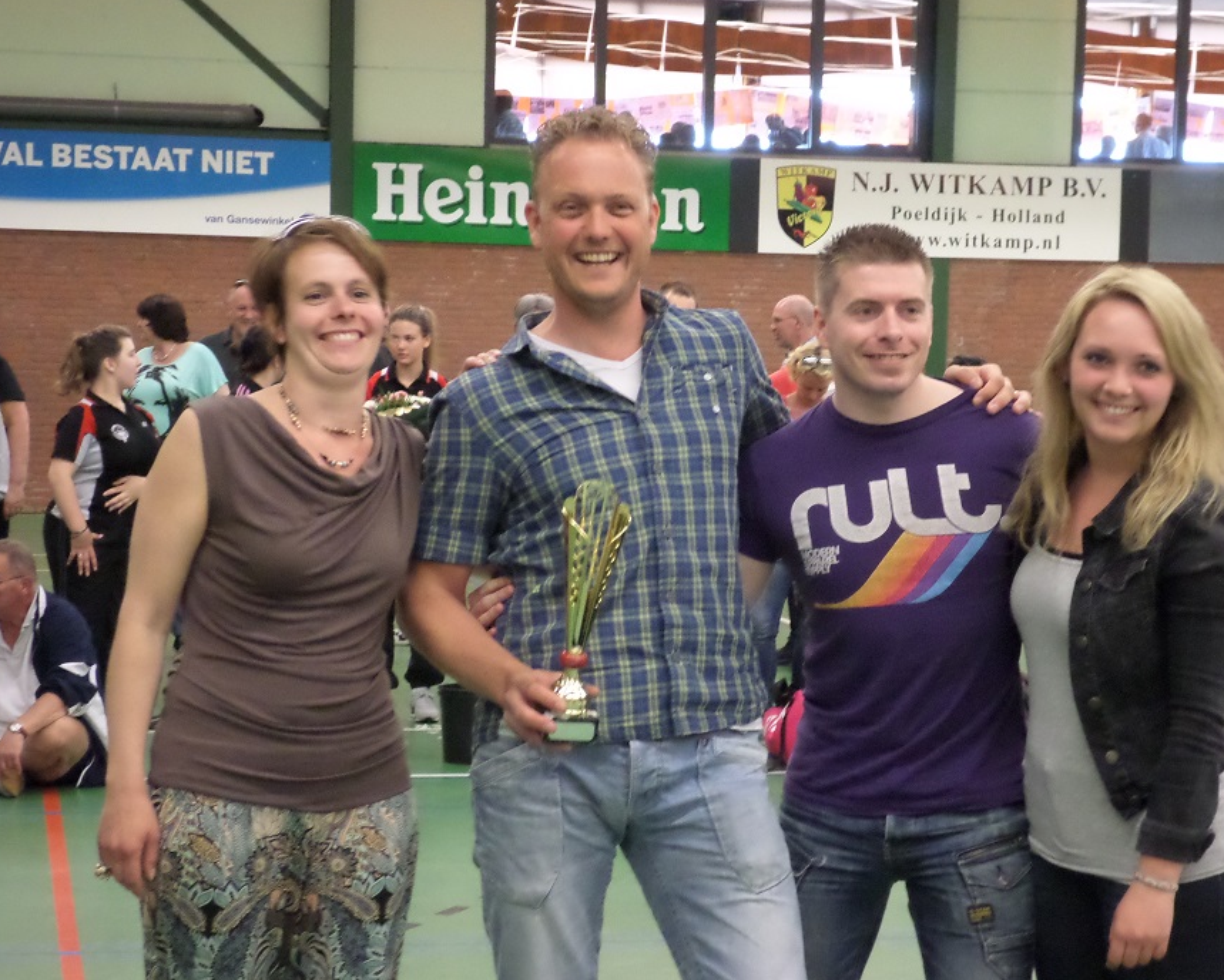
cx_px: 697
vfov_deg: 16.7
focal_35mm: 92
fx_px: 3334
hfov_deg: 20.8
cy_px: 494
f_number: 4.7
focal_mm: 14.6
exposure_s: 1/20
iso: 640
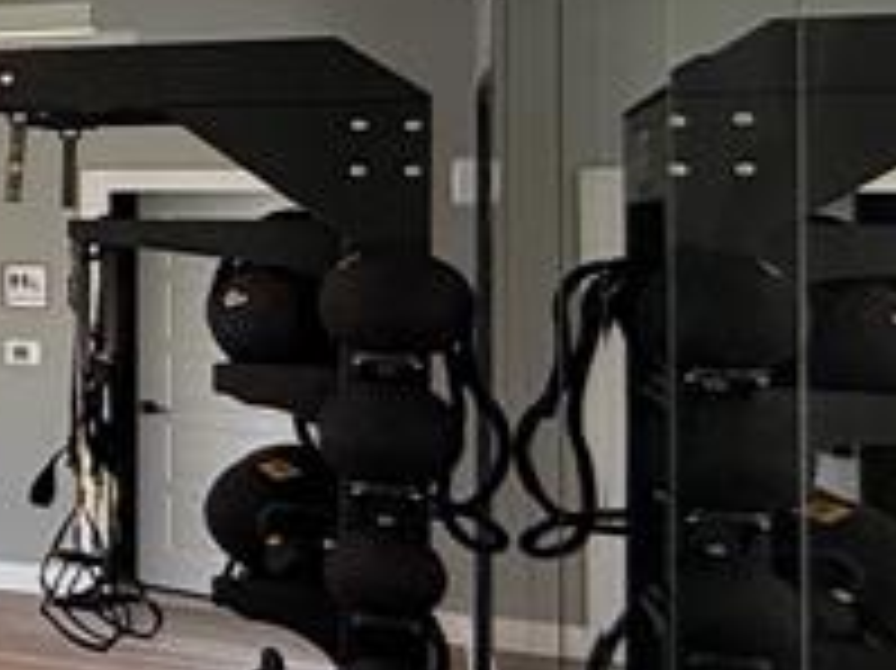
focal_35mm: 72
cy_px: 184
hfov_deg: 15.4
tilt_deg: +0.9
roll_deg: -0.9
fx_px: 1863
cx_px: -1225
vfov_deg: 20.3
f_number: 2.2
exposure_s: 1/197
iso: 64
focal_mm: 2.22
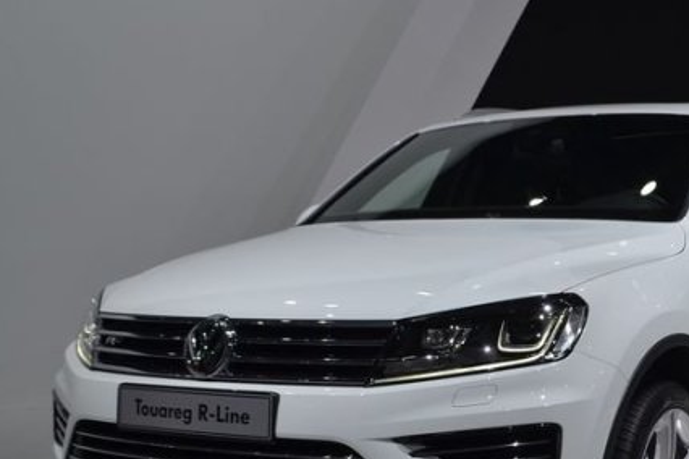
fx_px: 1187
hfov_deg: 32.0
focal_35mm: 62
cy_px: 337
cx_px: 490
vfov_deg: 21.7
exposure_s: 1/125
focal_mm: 22
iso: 125
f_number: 5.6
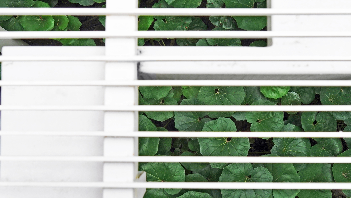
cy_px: 104
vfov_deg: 27.7
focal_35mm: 43
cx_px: 173
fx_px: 400
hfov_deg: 47.4
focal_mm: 24
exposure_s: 1/125
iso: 250
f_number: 7.1
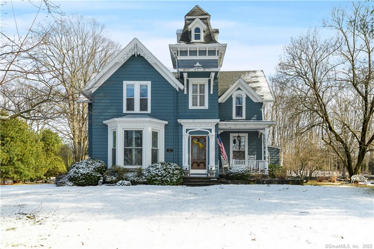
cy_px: 124
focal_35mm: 26
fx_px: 270
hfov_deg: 69.4
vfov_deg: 49.5
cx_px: 187
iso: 400
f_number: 7.1
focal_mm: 26
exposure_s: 1/500
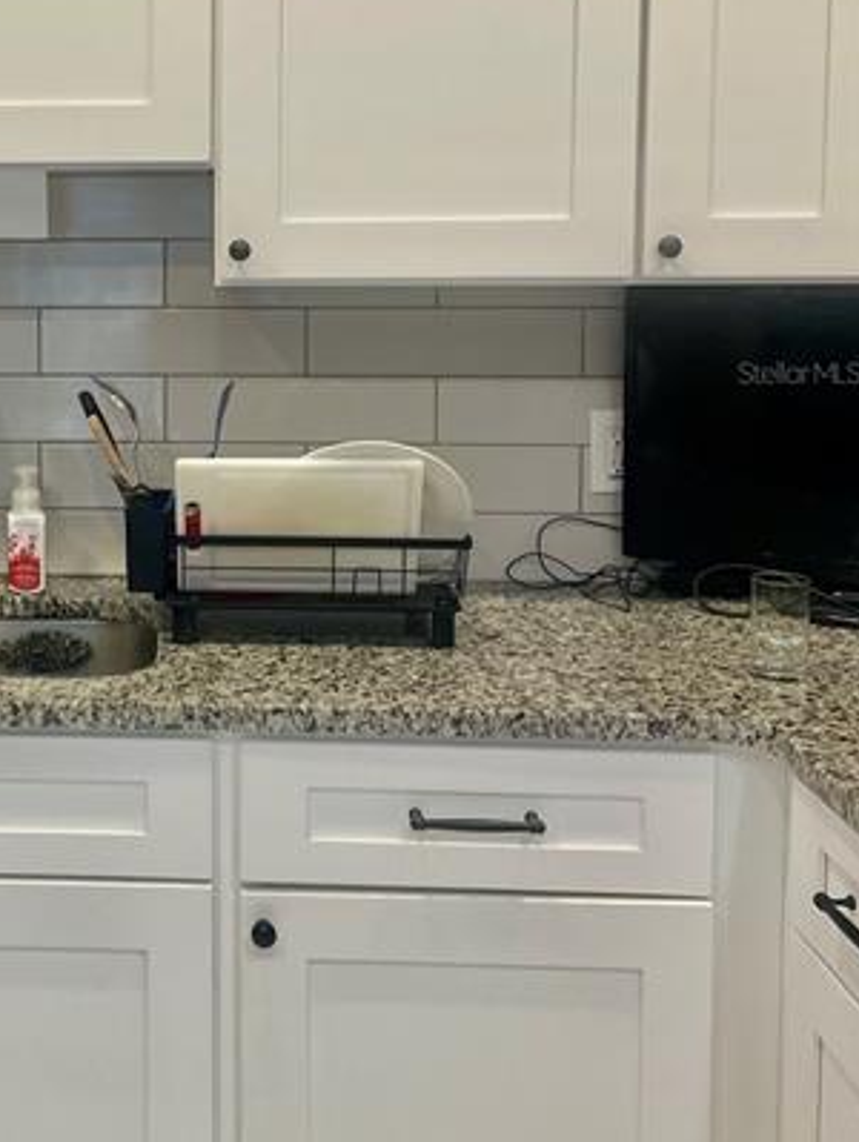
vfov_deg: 37.7
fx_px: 1652
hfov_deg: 27.8
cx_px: 43
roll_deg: +0.8
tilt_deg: -3.2
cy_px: 372
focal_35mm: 50
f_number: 1.6
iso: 100
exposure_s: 1/120
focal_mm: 4.2
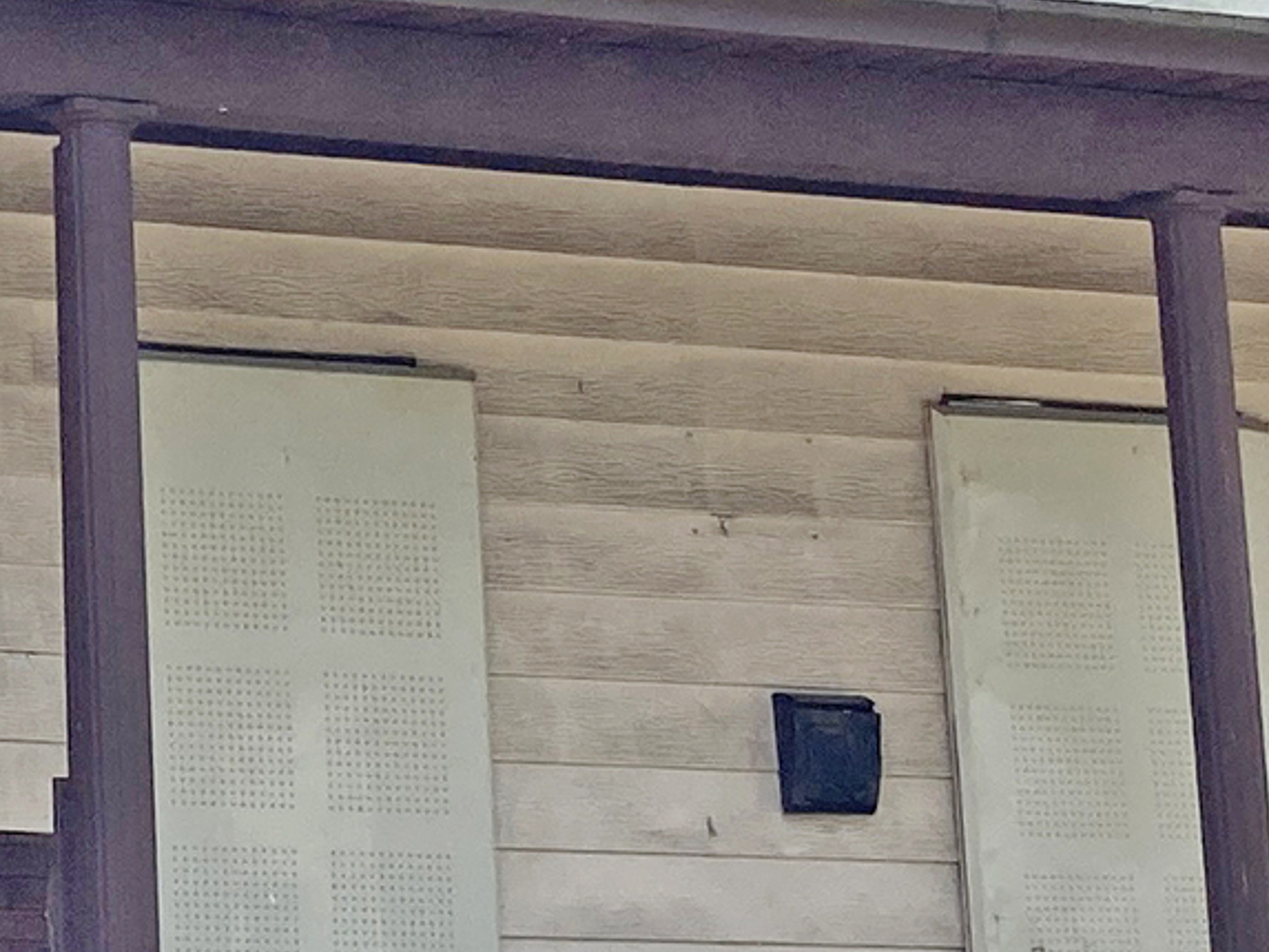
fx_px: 5500
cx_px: -591
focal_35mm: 150
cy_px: -255
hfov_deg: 12.6
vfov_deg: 9.7
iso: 20
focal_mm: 3.99
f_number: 1.8
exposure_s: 1/883
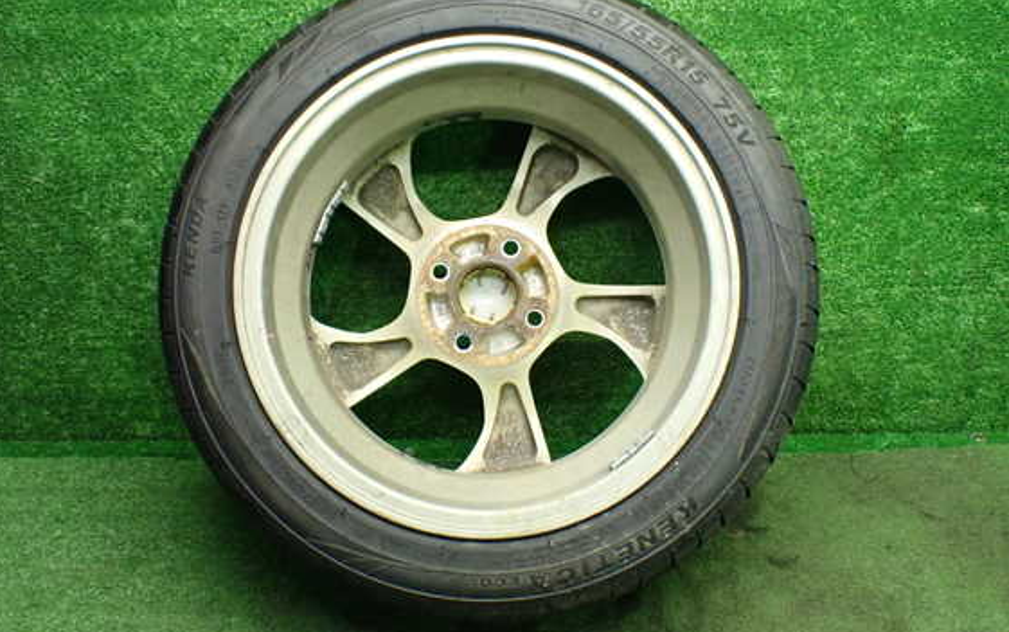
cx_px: 471
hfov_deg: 56.6
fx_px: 935
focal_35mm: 34
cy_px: 286
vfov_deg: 37.3
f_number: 2.3
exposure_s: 1/100
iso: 800
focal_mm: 5.4
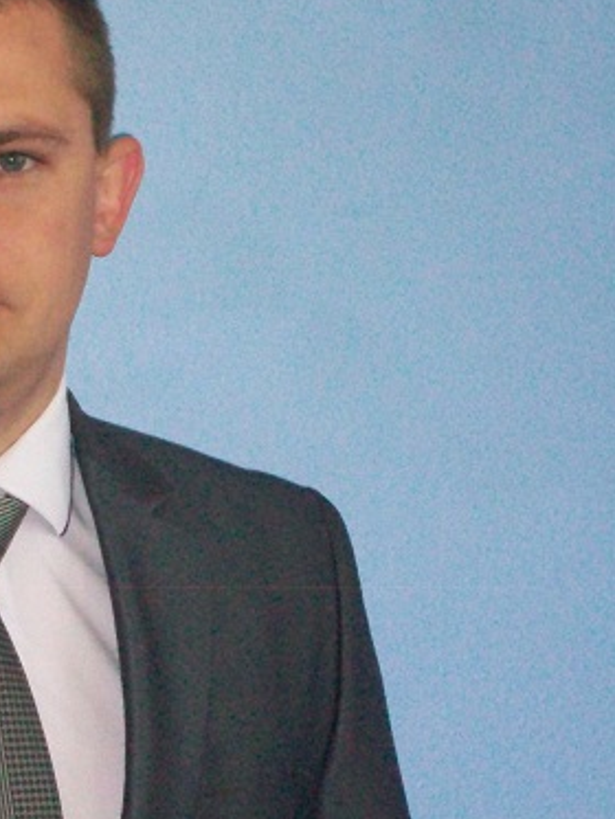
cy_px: 542
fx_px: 4877
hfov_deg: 7.2
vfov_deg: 9.6
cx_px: -35
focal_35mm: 206
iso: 400
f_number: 5.1
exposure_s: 1/125
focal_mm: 17.1
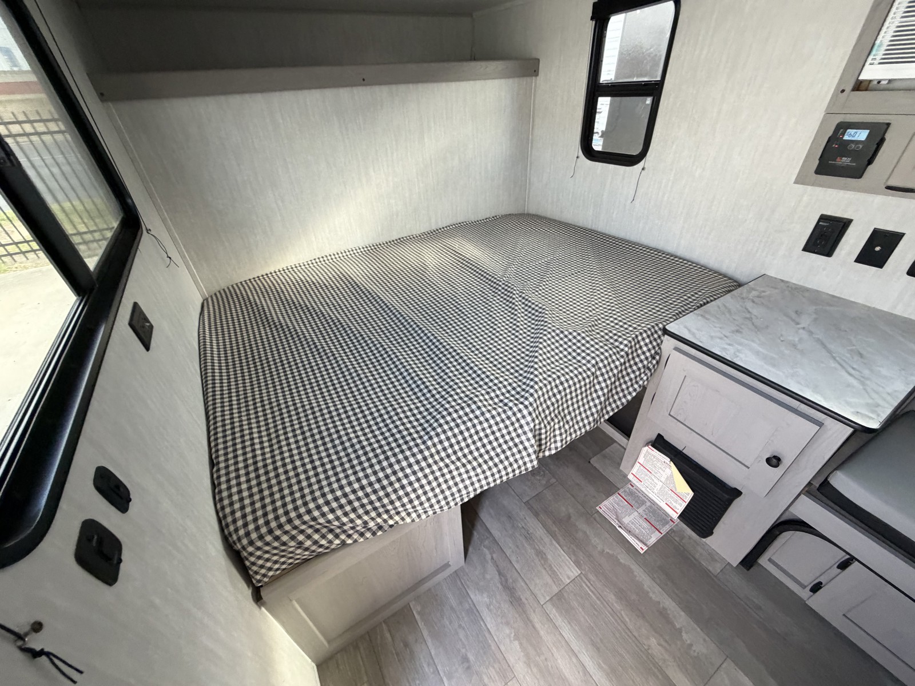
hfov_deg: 102.1
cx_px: 458
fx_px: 370
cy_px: 343
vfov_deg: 85.7
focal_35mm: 14
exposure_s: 1/121
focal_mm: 2.22
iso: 320
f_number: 2.2
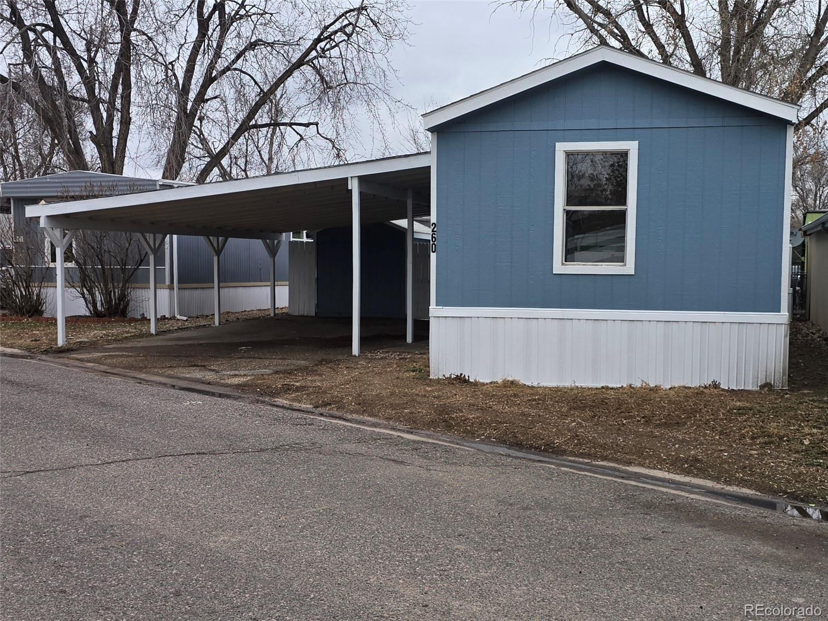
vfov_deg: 58.9
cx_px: 414
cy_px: 310
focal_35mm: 23
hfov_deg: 73.9
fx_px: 550
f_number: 1.7
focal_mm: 6.3
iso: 12
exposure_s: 1/357
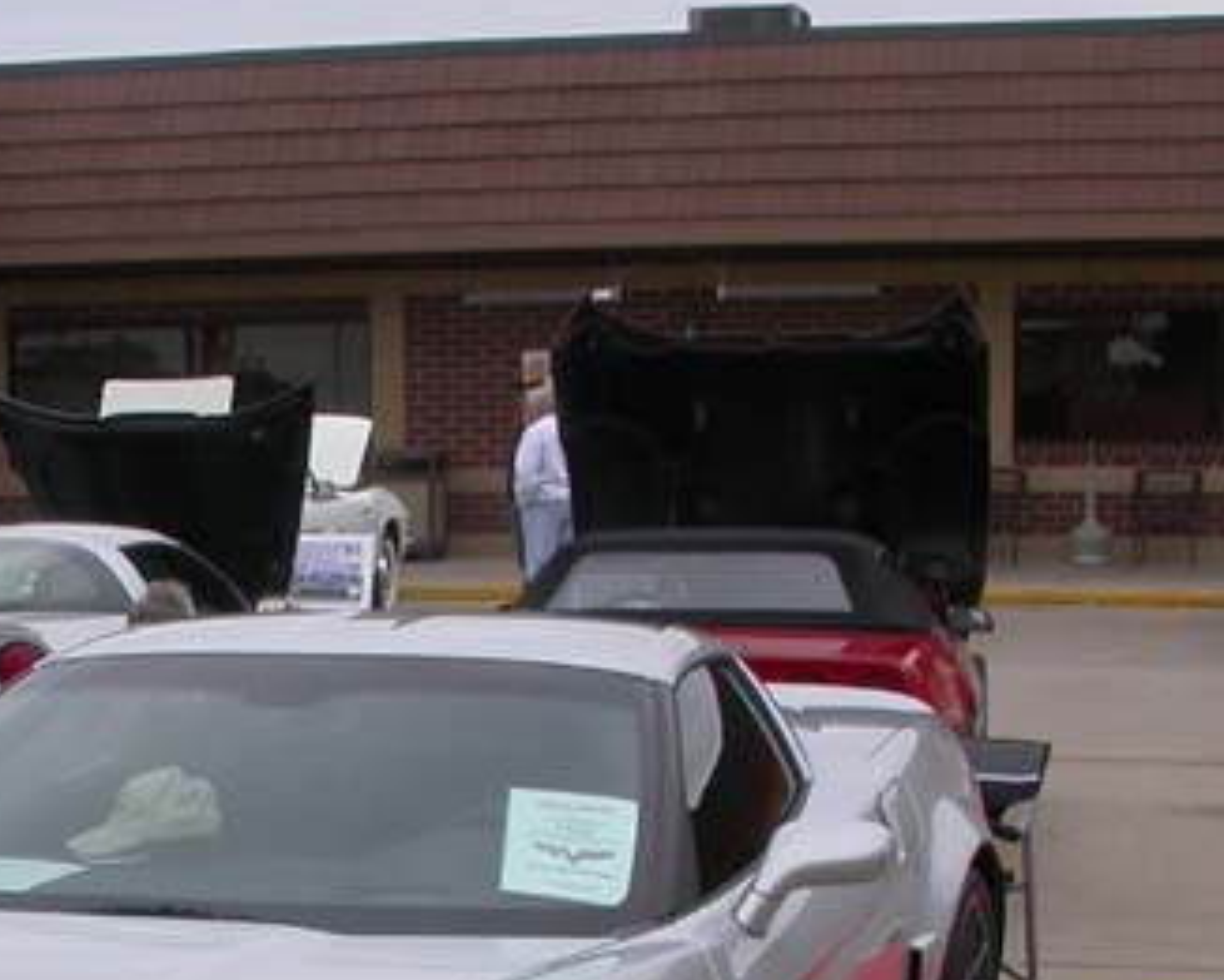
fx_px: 3298
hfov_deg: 20.5
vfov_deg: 16.6
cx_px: 60
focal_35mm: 91
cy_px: 957
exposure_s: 1/279
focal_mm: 7.85
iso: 100
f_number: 6.7
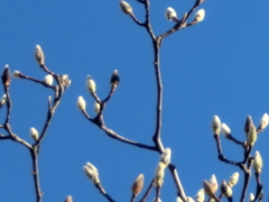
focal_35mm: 450
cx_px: 354
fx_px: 3497
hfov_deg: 4.4
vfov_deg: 3.3
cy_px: -29
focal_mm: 24.17
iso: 80
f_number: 5.7
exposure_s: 1/250
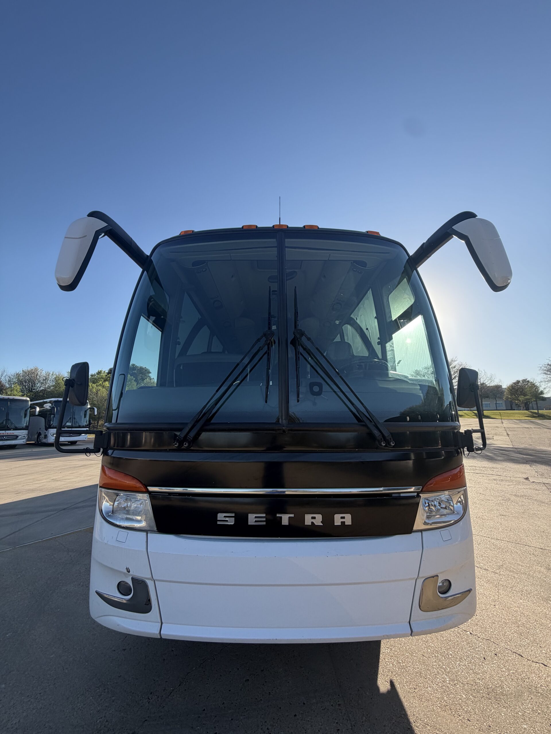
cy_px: 367
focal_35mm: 14
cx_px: 276
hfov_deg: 85.7
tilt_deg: +12.5
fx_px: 297
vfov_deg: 102.1
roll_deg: +0.3
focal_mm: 2.22
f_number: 2.2
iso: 40
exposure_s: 1/770
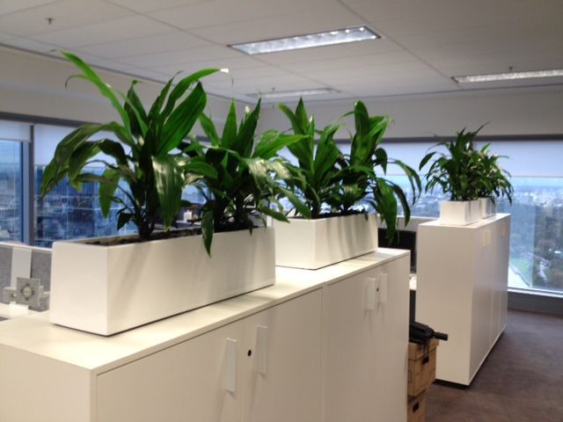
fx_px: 569
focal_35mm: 35
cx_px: 282
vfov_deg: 40.7
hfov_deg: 52.6
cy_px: 211
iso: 80
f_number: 2.4
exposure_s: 1/20
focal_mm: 4.28
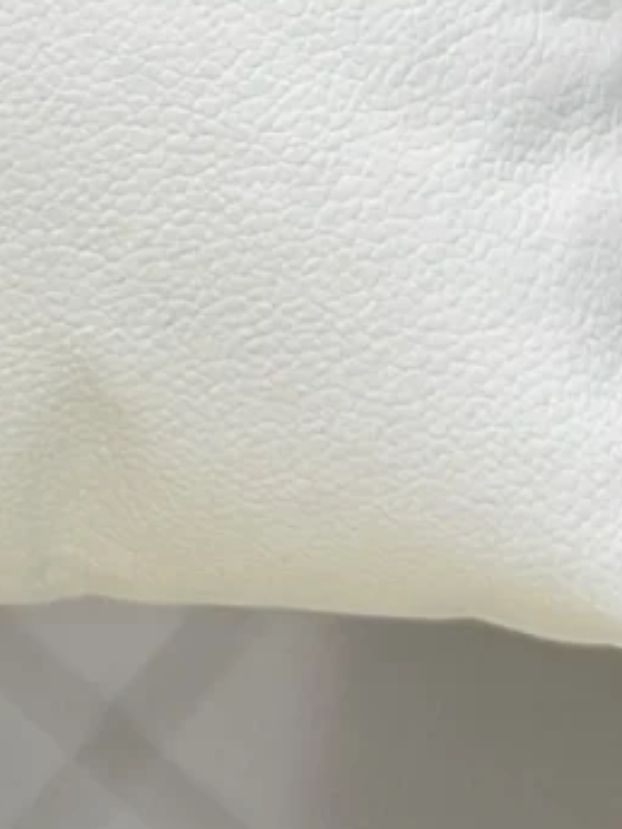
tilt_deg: -76.9
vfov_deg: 12.6
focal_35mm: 149
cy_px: -404
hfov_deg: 9.8
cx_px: -162
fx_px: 3570
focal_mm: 6.76
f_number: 1.78
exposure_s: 1/975
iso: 64
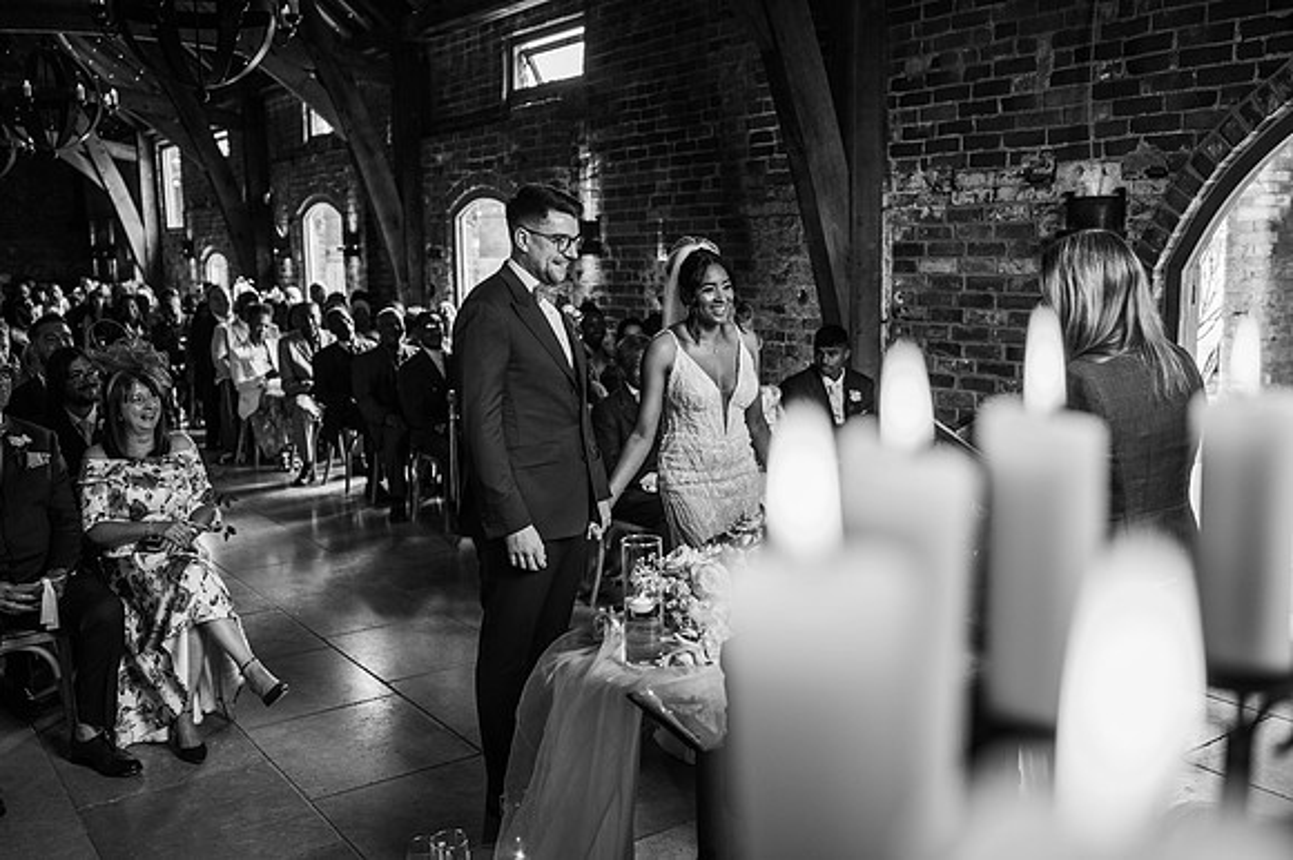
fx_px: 1256
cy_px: 430
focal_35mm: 35
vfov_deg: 37.8
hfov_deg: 54.5
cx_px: 646
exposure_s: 1/200
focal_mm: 35
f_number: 2.2
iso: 250
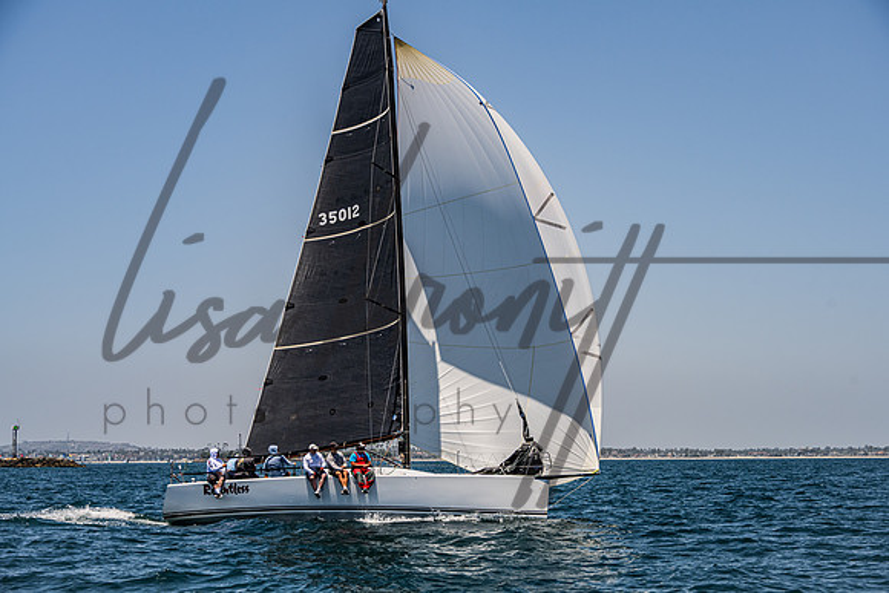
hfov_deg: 28.8
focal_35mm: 70
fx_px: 1729
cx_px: 444
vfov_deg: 19.5
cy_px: 296
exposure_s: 1/2000
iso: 400
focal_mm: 70
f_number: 8
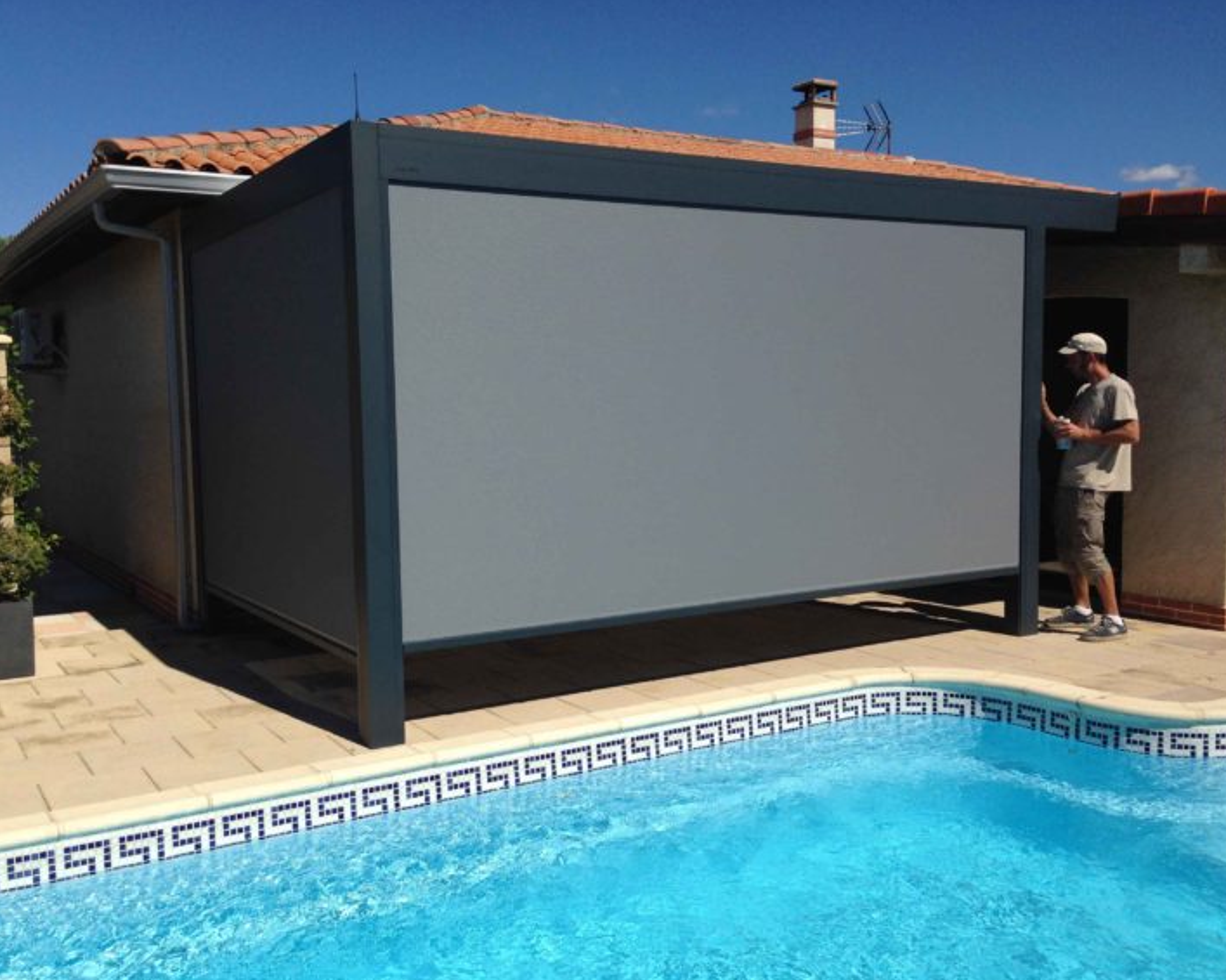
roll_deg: +1.3
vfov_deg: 42.2
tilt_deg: -8.2
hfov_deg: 51.5
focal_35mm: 35
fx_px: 1269
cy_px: 493
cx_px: 569
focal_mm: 4.12
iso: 50
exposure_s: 1/3195
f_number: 2.4
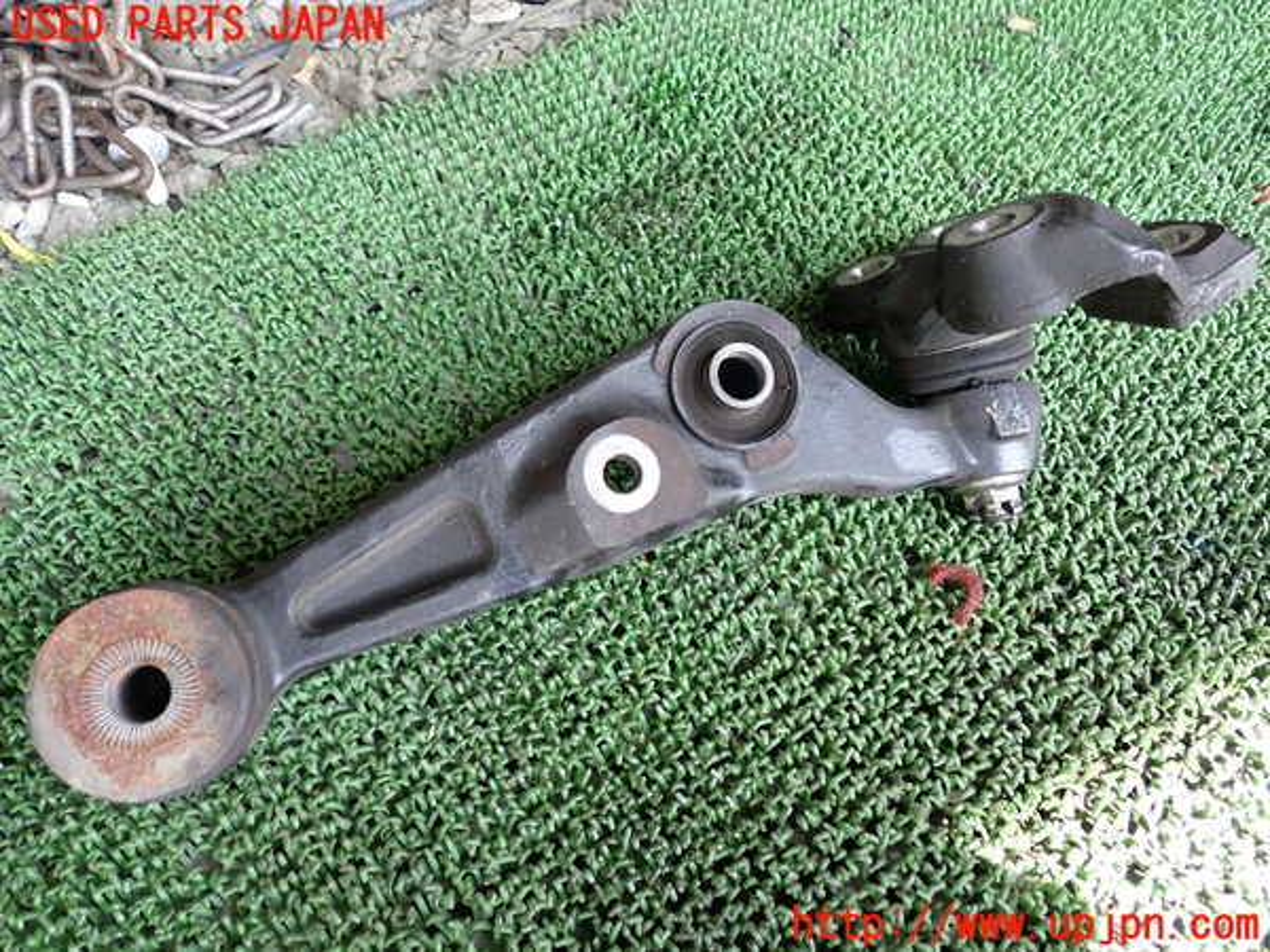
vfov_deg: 46.8
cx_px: 635
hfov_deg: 60.0
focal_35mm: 30
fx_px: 1101
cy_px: 476
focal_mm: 5.4
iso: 200
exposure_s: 1/100
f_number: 2.3
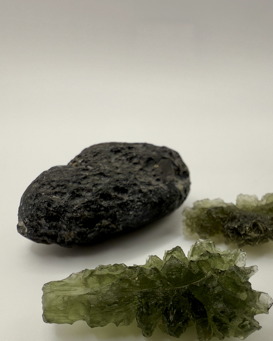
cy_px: 215
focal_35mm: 31
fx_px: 313
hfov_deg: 46.9
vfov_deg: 56.4
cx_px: 163
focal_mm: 2.22
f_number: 2.2
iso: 40
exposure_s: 1/239
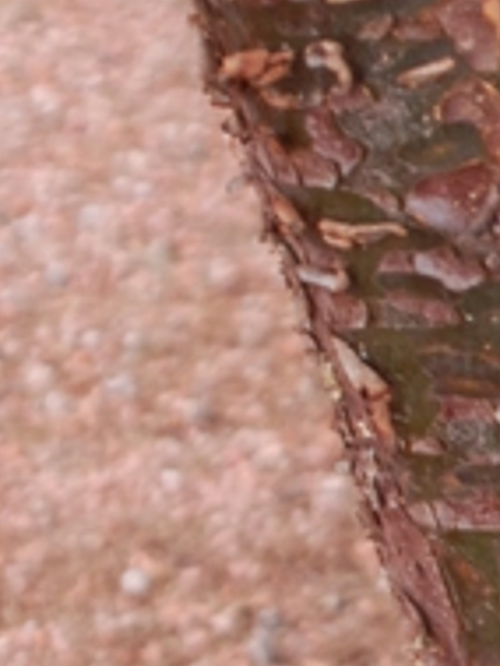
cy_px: 490
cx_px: 1132
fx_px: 4213
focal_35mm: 219
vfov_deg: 9.0
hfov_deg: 6.5
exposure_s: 1/40
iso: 400
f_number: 3.5
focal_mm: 28
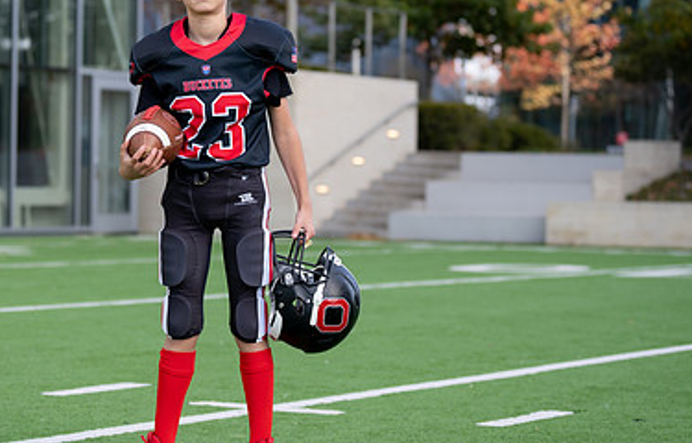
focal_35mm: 120
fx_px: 2278
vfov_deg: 11.1
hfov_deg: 17.2
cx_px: 224
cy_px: 174
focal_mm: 70
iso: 100
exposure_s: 1/400
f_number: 2.8
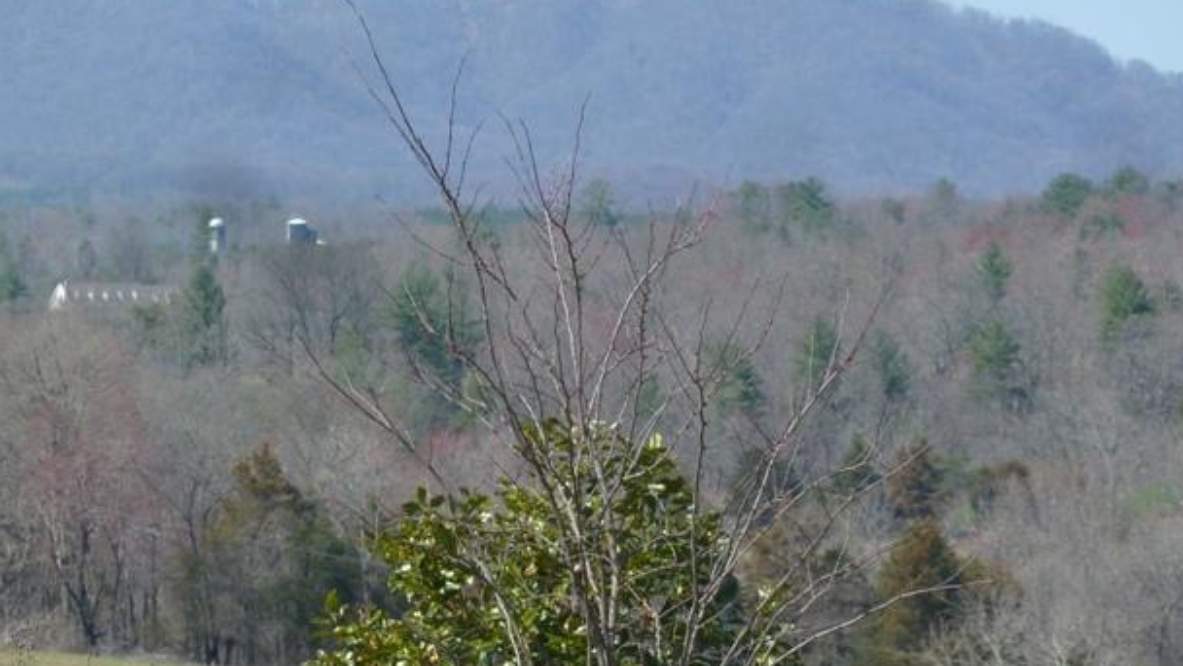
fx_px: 11700
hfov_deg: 5.8
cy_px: 374
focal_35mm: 373
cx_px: 586
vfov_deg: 3.3
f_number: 4.7
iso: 80
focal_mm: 42.6
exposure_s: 1/320
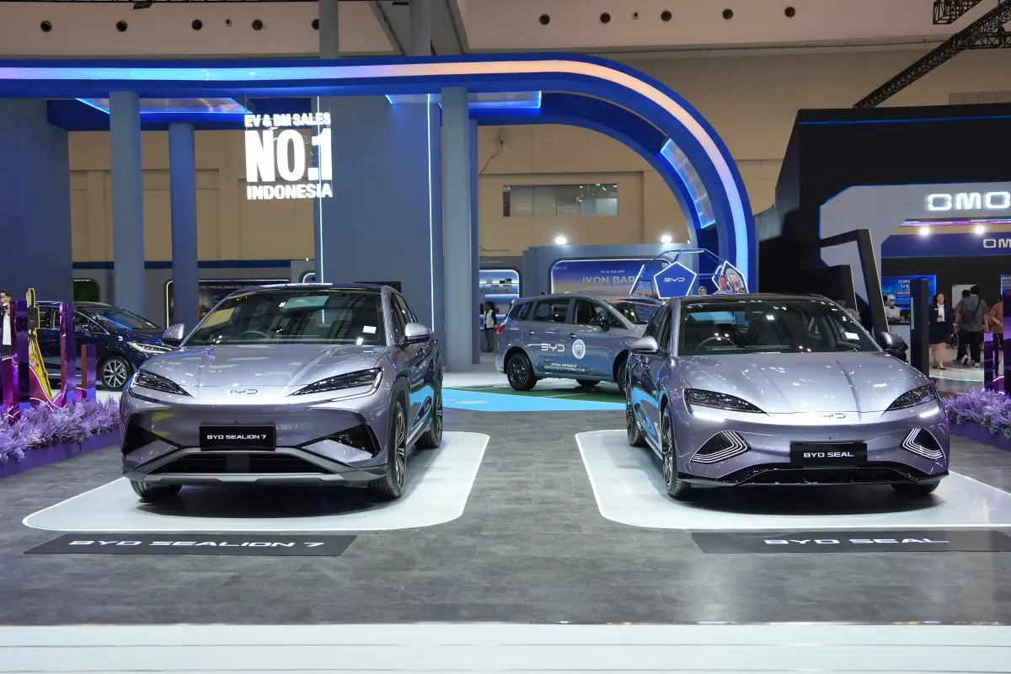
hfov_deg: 51.9
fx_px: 1039
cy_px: 337
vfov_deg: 35.9
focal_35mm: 37
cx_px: 506
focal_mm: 37
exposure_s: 1/400
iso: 1250
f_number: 3.5
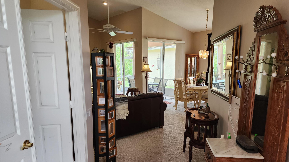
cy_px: 100
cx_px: 144
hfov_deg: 71.9
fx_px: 199
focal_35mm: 26
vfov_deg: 44.1
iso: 125
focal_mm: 6.4
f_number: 1.8
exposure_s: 1/120
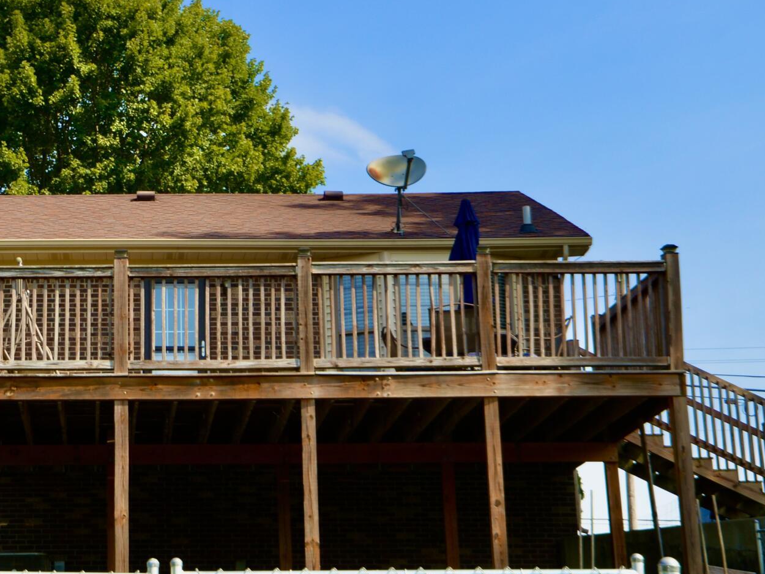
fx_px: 1834
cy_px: 233
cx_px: 140
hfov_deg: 23.2
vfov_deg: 17.8
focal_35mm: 83
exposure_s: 1/200
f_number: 6.3
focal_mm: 24
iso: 100
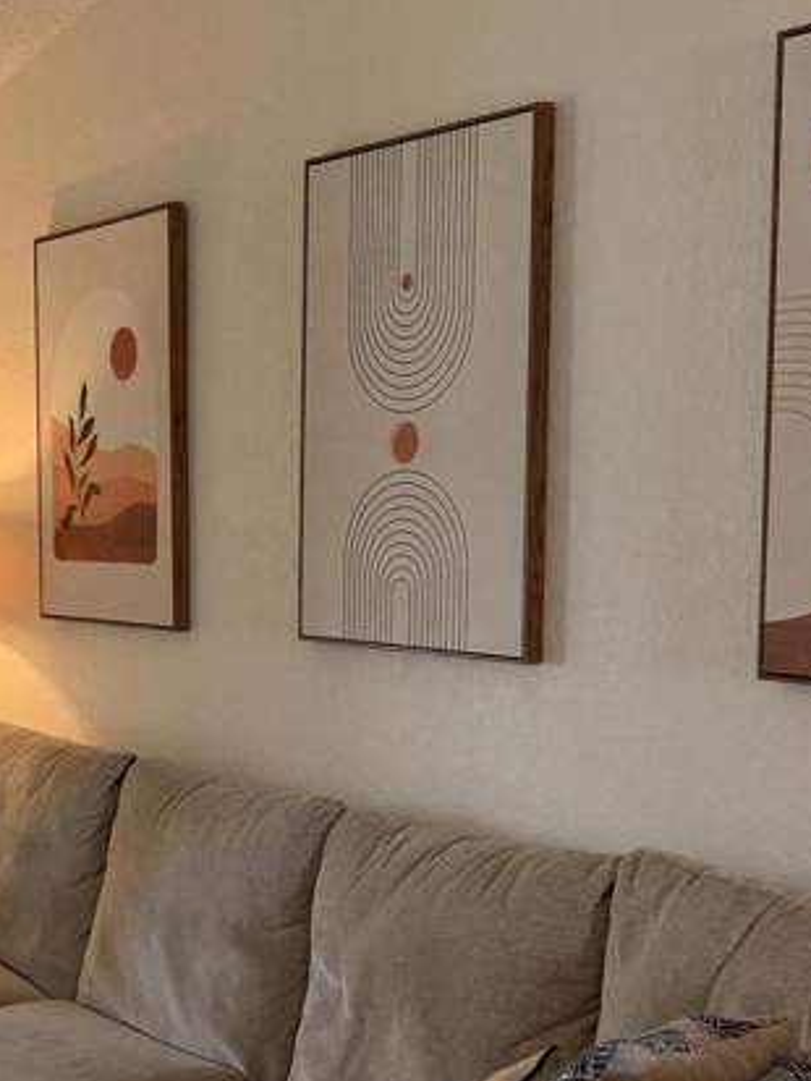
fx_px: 1936
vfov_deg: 31.1
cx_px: -92
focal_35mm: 62
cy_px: 675
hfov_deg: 22.3
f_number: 1.78
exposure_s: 1/120
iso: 250
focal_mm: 6.76
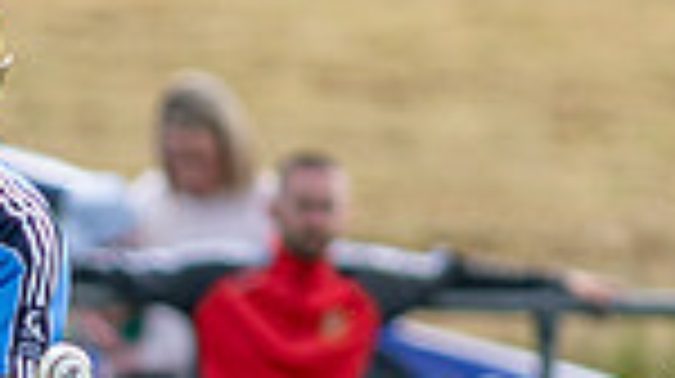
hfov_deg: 1.0
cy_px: 505
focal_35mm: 2214
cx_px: -134
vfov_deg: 0.5
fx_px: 39585
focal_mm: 300
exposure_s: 1/1600
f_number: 2.8
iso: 125
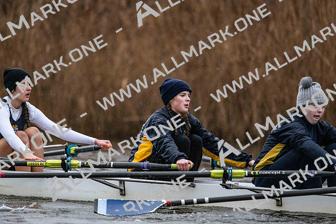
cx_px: 168
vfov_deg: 3.4
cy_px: 112
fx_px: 3734
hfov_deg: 5.2
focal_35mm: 400
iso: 10000
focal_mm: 400
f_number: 4.5
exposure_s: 1/1600
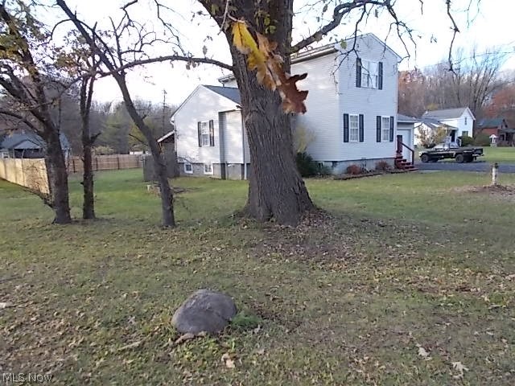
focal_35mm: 26
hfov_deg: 67.3
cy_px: 193
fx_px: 387
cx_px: 258
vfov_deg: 53.1
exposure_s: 1/80
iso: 80
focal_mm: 4.6
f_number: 3.2
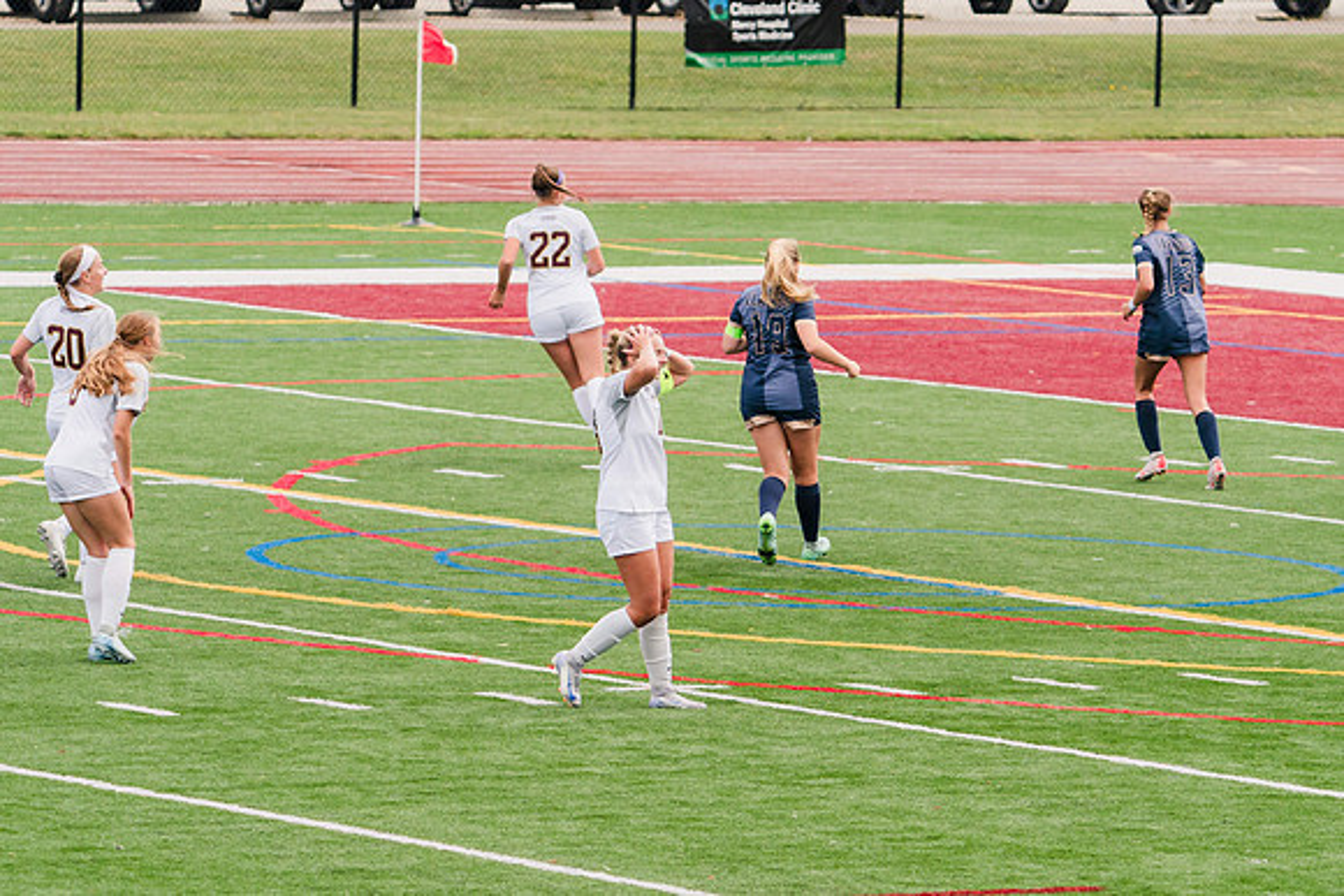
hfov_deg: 6.5
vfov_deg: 4.3
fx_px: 11818
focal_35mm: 316
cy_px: 521
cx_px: 753
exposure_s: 1/1600
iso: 640
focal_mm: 200
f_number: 5.6
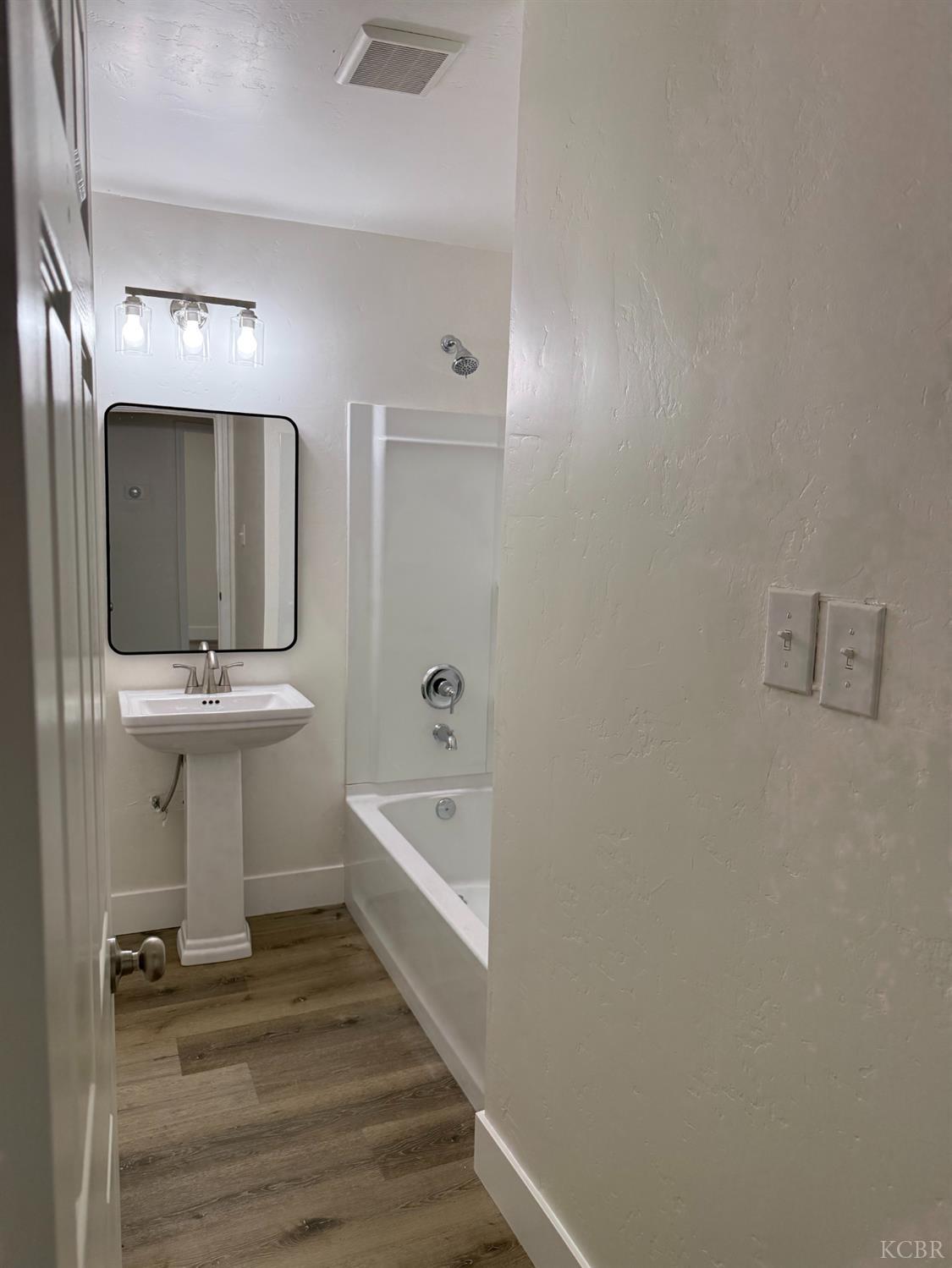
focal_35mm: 24
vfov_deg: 71.6
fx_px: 880
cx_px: 476
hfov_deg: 56.8
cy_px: 634
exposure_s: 1/238
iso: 160
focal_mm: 6.76
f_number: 1.78
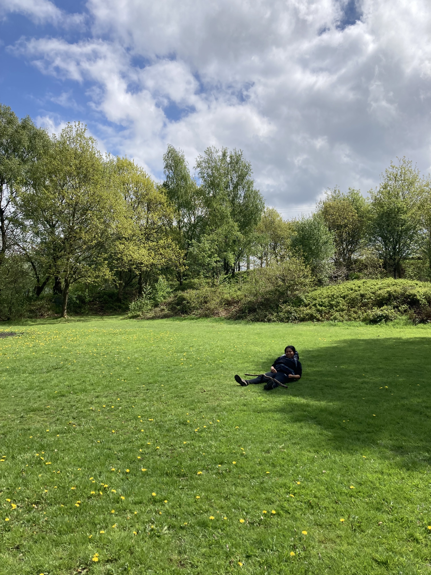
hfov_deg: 49.7
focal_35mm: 28
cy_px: 288
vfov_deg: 63.4
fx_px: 465
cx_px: 216
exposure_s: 1/2857
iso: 20
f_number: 1.8
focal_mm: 3.99
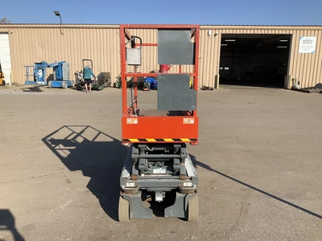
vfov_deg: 48.2
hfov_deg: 61.7
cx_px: 161
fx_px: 270
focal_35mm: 29
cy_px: 120
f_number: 1.8
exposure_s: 1/2058
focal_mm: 3
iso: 25
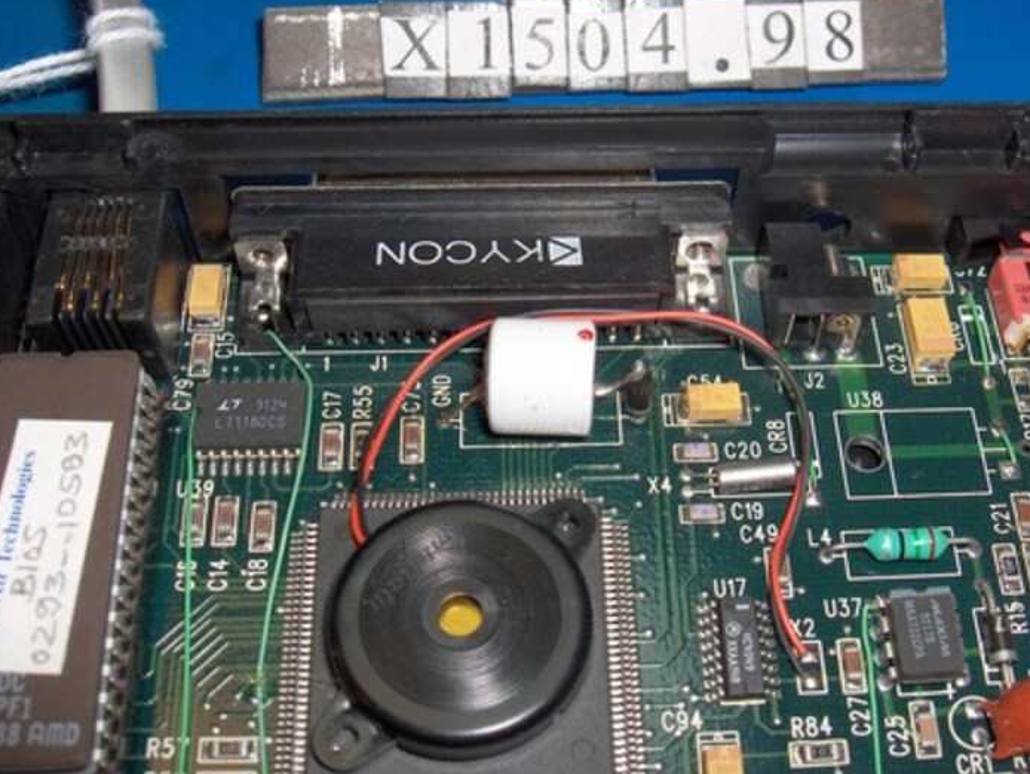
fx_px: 1339
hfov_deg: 42.0
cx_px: 560
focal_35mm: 45
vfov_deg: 32.2
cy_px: 343
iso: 100
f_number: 4.8
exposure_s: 1/60
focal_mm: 8
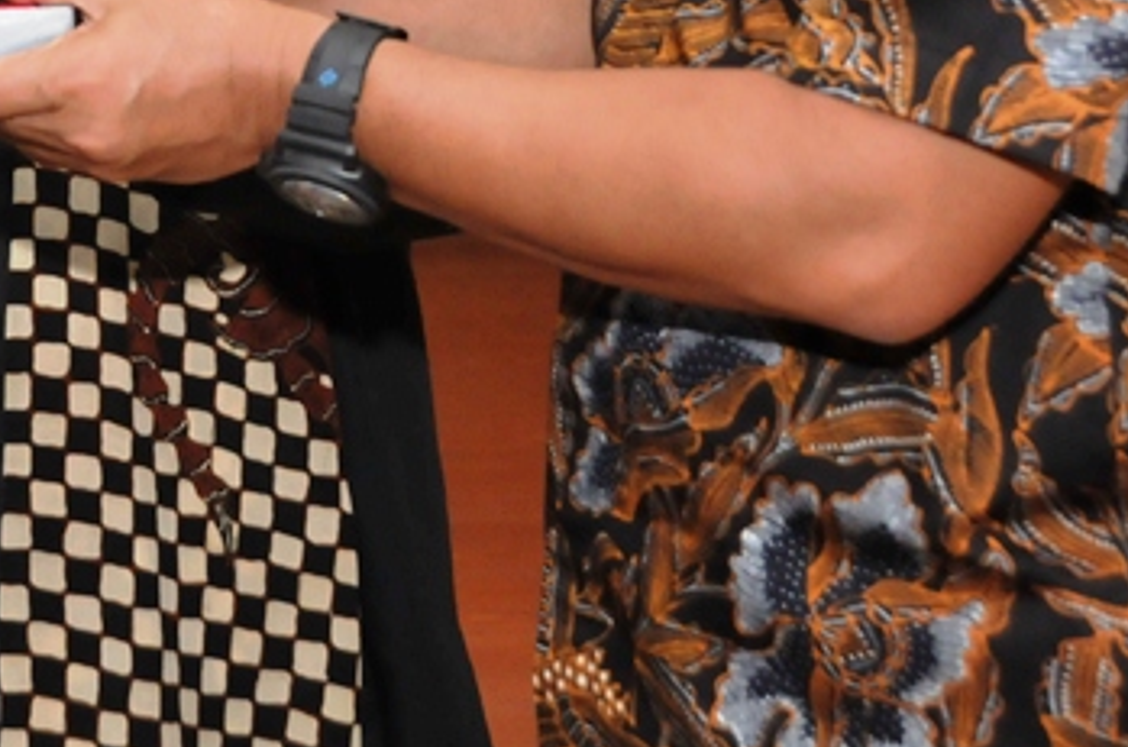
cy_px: -340
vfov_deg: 9.4
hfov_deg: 14.5
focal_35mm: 141
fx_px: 4408
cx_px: 252
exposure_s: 1/100
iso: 800
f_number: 5
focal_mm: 32
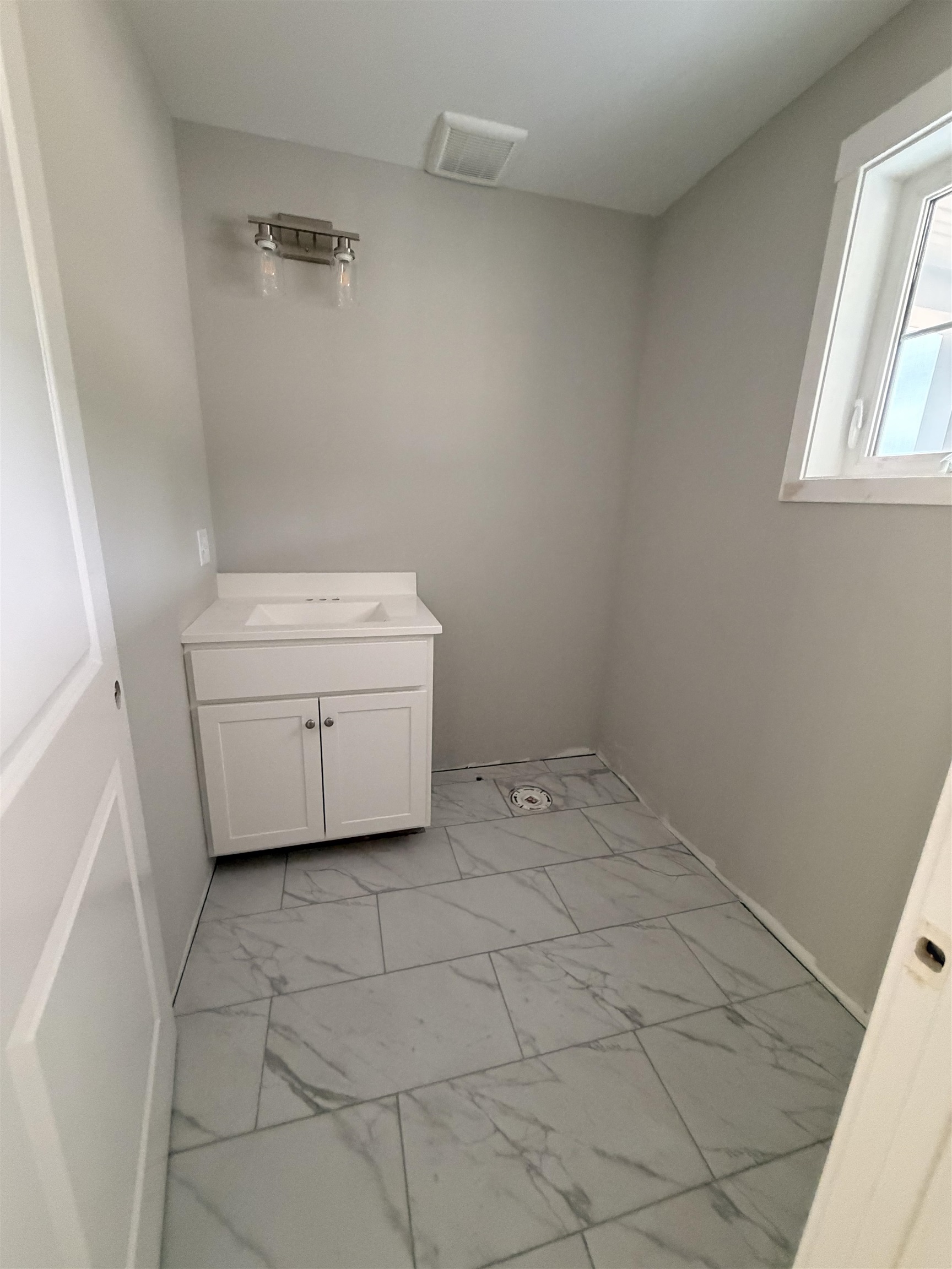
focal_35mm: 14
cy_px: 634
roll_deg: -2.9
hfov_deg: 85.7
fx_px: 513
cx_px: 476
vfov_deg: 102.1
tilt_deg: -15.5
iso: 500
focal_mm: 2.22
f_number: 2.2
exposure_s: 1/60
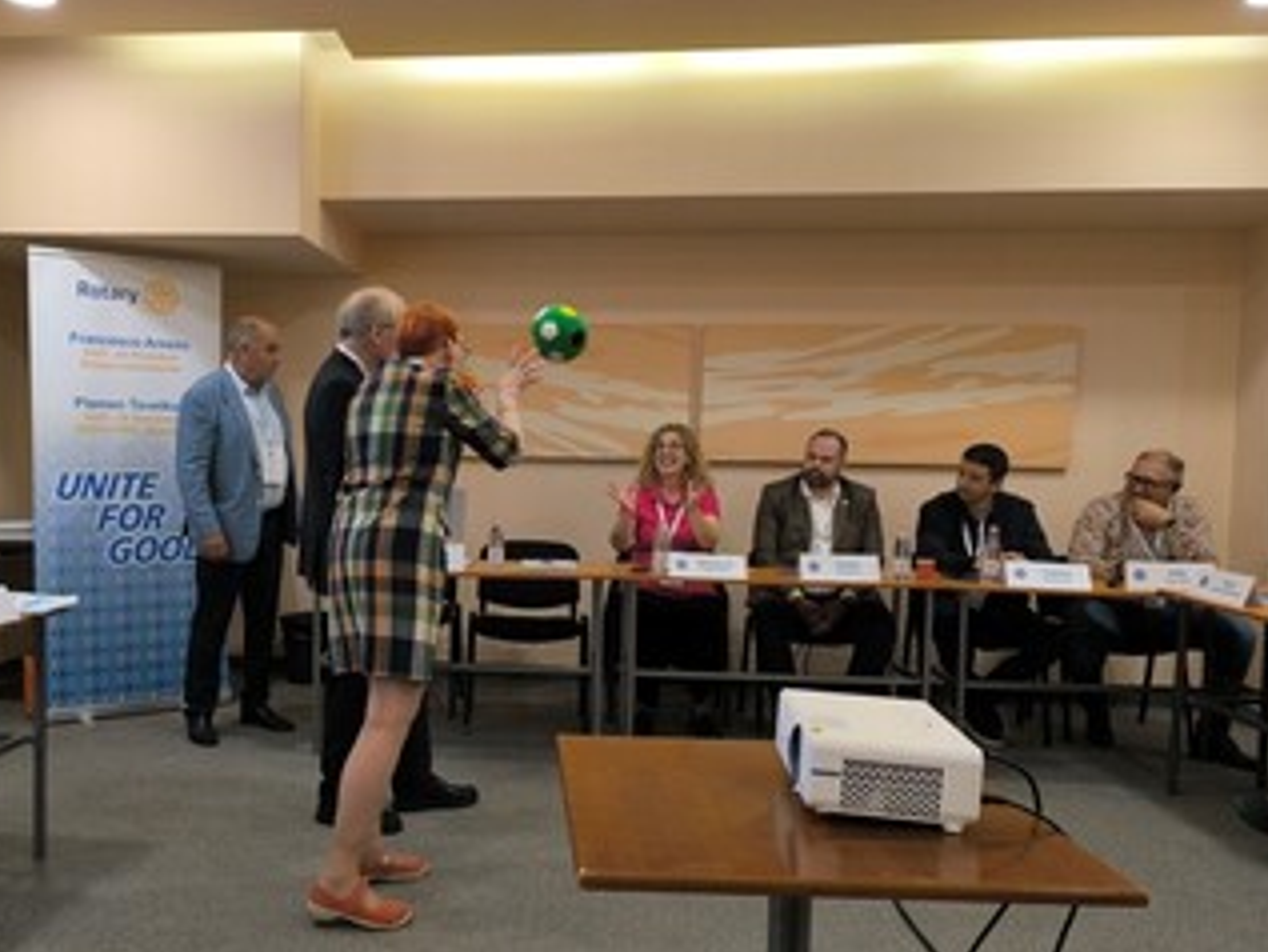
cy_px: 508
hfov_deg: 60.9
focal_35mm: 29
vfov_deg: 48.2
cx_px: 480
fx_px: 1063
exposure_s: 1/100
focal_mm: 6.14
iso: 400
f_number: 1.65
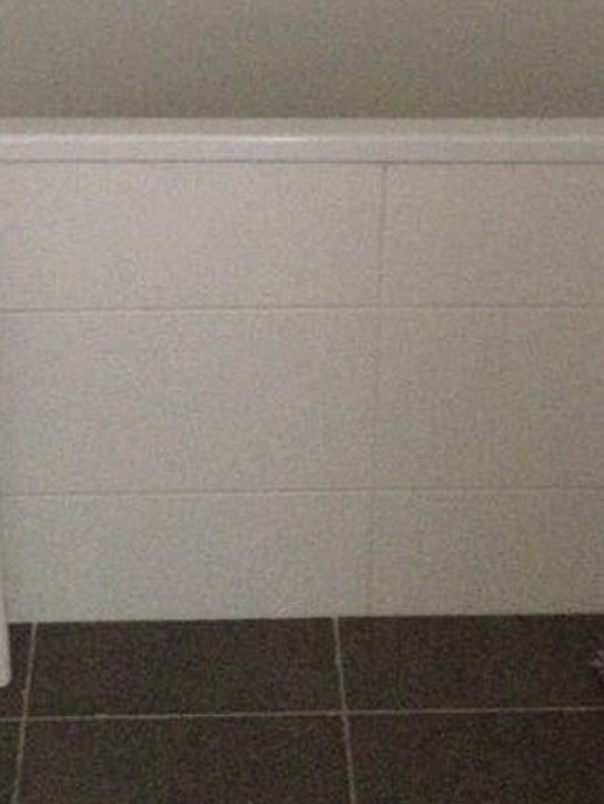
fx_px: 2231
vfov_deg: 18.9
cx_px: 321
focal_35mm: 96
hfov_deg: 15.4
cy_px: -254
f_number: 2.4
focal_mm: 4.28
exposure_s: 1/15
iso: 800
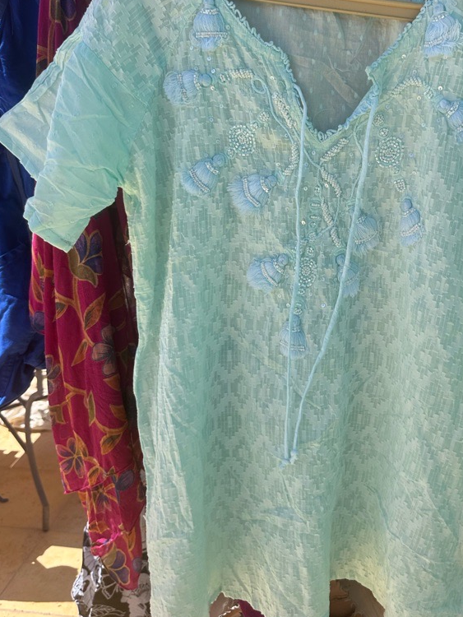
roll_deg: -1.6
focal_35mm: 32
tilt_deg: -14.0
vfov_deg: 56.4
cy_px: 249
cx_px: 305
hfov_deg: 43.6
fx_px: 570
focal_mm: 6.86
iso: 80
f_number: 1.78
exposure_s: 1/2469
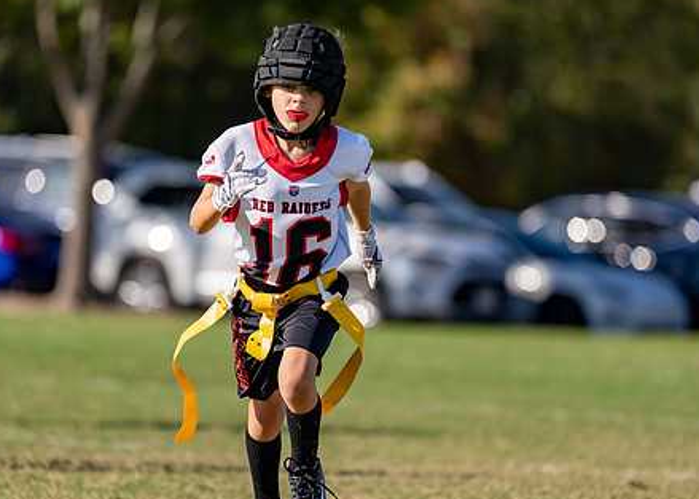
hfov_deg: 6.8
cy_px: 267
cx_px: 305
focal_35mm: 298
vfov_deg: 4.8
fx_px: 5912
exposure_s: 1/1600
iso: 100
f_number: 2.8
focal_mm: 200
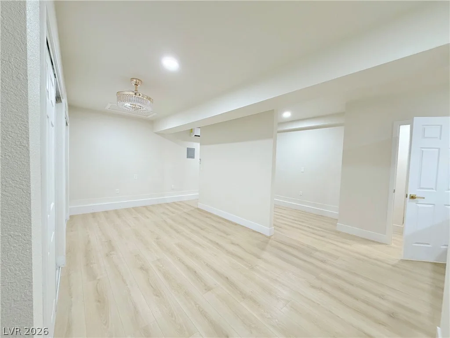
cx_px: 225
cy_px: 169
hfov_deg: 102.1
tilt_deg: -1.8
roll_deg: -1.9
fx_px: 182
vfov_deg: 85.7
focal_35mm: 14
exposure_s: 1/120
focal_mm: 2.22
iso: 320
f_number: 2.2
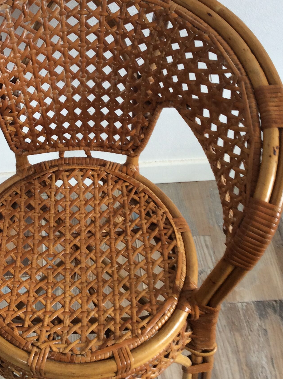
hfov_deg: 29.2
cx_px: 75
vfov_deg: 38.9
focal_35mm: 49
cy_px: 163
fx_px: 536
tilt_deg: -53.3
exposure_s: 1/25
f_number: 2.4
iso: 40
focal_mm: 3.3
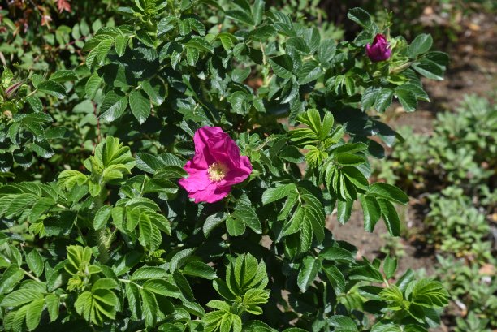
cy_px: 166
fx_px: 1188
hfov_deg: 23.6
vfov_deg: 15.9
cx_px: 248
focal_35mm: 86
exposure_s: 1/400
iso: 200
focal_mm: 86
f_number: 8
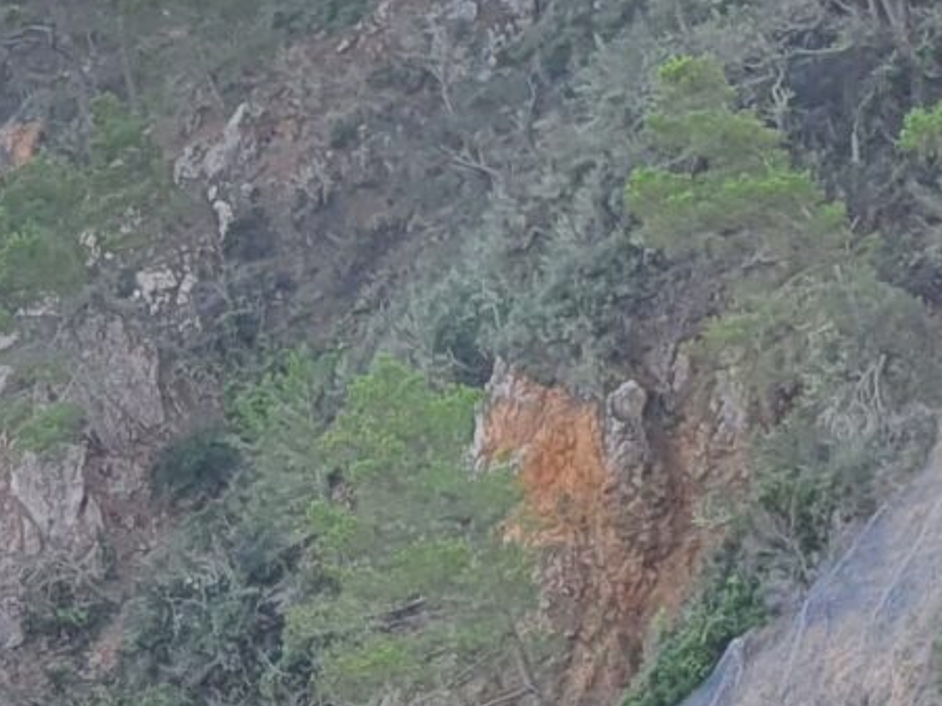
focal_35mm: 118
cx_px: -445
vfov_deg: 11.8
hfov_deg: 15.5
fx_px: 3210
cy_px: 1184
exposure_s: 1/312
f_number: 2.4
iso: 50
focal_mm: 4.32
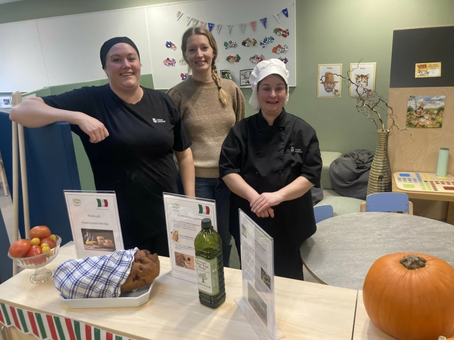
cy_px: 170
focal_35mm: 28
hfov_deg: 63.4
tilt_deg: -16.2
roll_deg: +2.0
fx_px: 367
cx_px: 227
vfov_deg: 49.7
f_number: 1.8
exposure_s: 1/50
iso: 64
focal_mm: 3.99
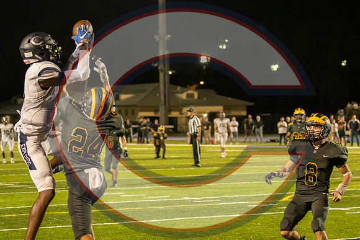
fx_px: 1363
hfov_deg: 15.0
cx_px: 152
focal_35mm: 136
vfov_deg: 10.1
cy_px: 84
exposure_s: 1/1000
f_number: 2.8
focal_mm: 70
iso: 10000
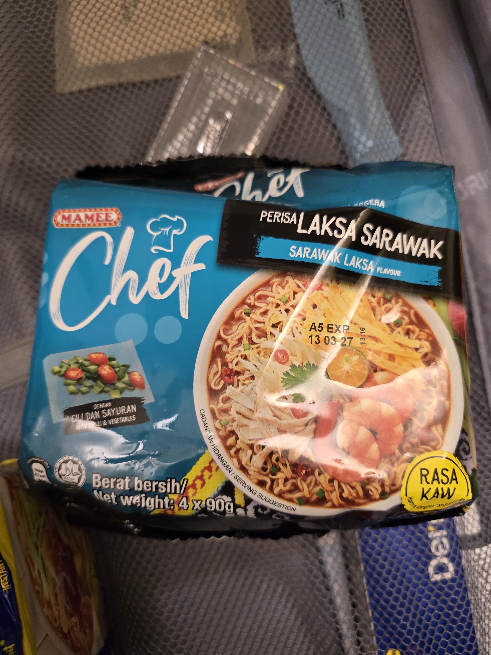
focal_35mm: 23
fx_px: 435
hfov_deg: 58.9
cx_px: 246
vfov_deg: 73.9
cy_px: 328
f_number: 1.7
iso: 640
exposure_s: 1/60
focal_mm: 6.3
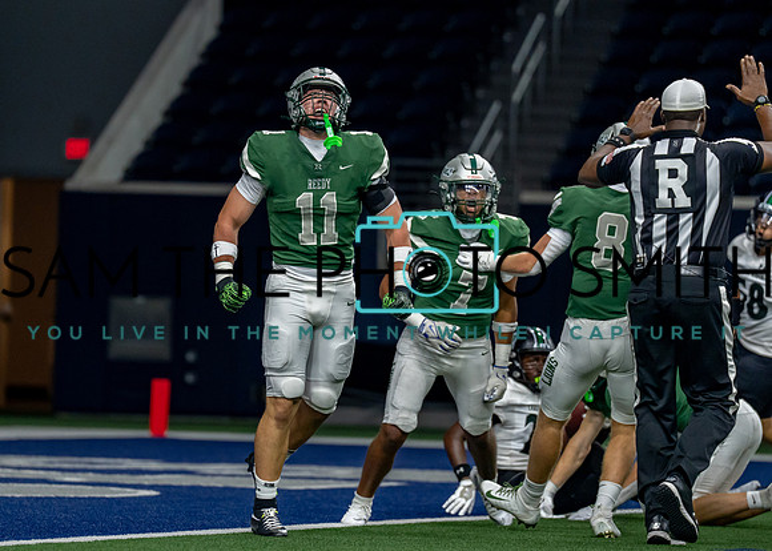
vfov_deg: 4.5
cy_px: 289
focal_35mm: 317
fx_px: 6956
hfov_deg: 6.4
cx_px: 298
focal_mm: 200
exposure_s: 1/1000
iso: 1600
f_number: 2.8
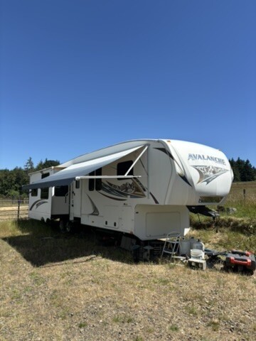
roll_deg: -2.6
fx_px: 256
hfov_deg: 53.1
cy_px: 170
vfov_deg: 67.3
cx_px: 128
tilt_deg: +5.8
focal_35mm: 26
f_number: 1.6
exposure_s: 1/2571
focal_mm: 5.96
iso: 50
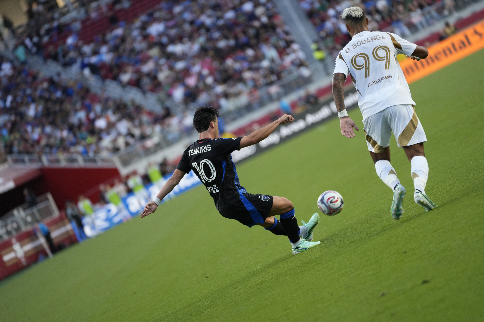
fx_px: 2769
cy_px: 166
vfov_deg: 6.7
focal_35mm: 206
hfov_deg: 10.0
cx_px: 237
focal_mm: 200
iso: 800
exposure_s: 1/1600
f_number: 2.8
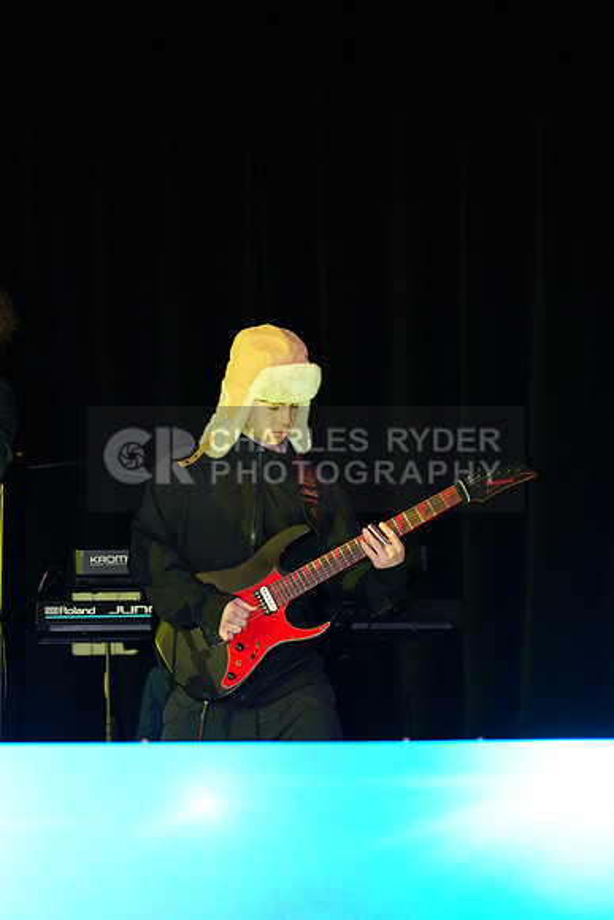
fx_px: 2684
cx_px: 307
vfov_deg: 19.5
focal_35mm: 105
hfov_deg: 13.0
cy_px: 460
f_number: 4
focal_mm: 105
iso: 2500
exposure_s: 1/250
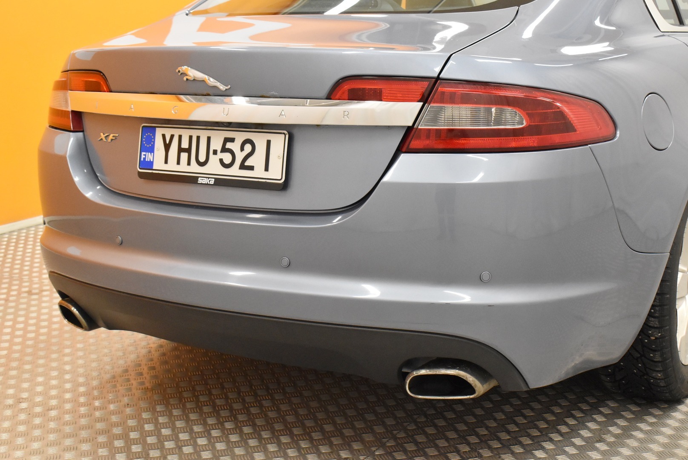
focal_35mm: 51
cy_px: 230
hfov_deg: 38.9
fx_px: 975
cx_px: 344
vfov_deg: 26.5
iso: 3200
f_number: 6.3
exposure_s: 1/160
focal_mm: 34
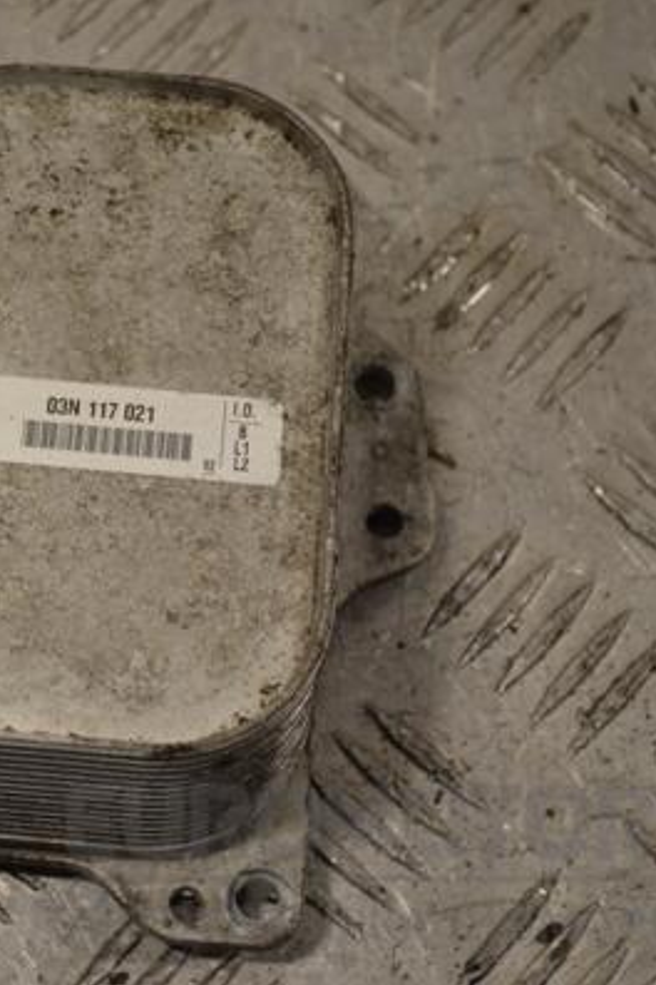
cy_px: 490
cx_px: 20
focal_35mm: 109
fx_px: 2979
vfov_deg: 18.8
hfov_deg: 12.4
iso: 220
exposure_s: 1/125
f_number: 5.6
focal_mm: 48
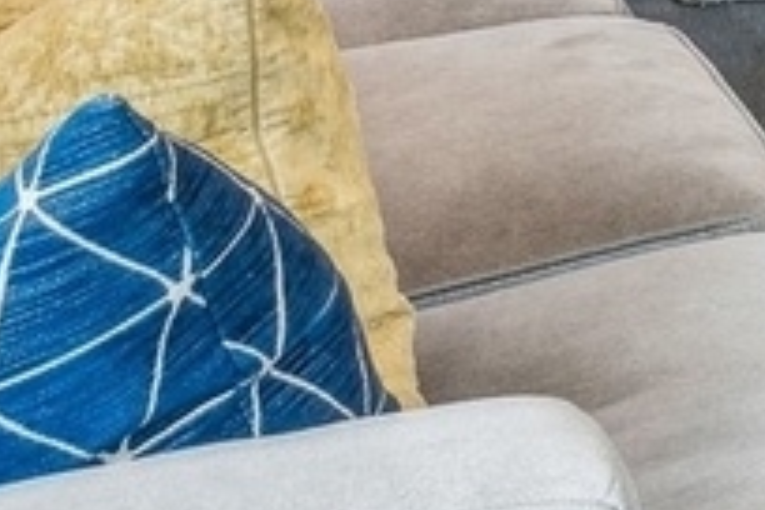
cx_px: 1995
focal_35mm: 127
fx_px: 2699
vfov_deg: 9.7
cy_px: -652
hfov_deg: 12.0
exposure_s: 1/10
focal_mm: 16
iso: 320
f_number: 8
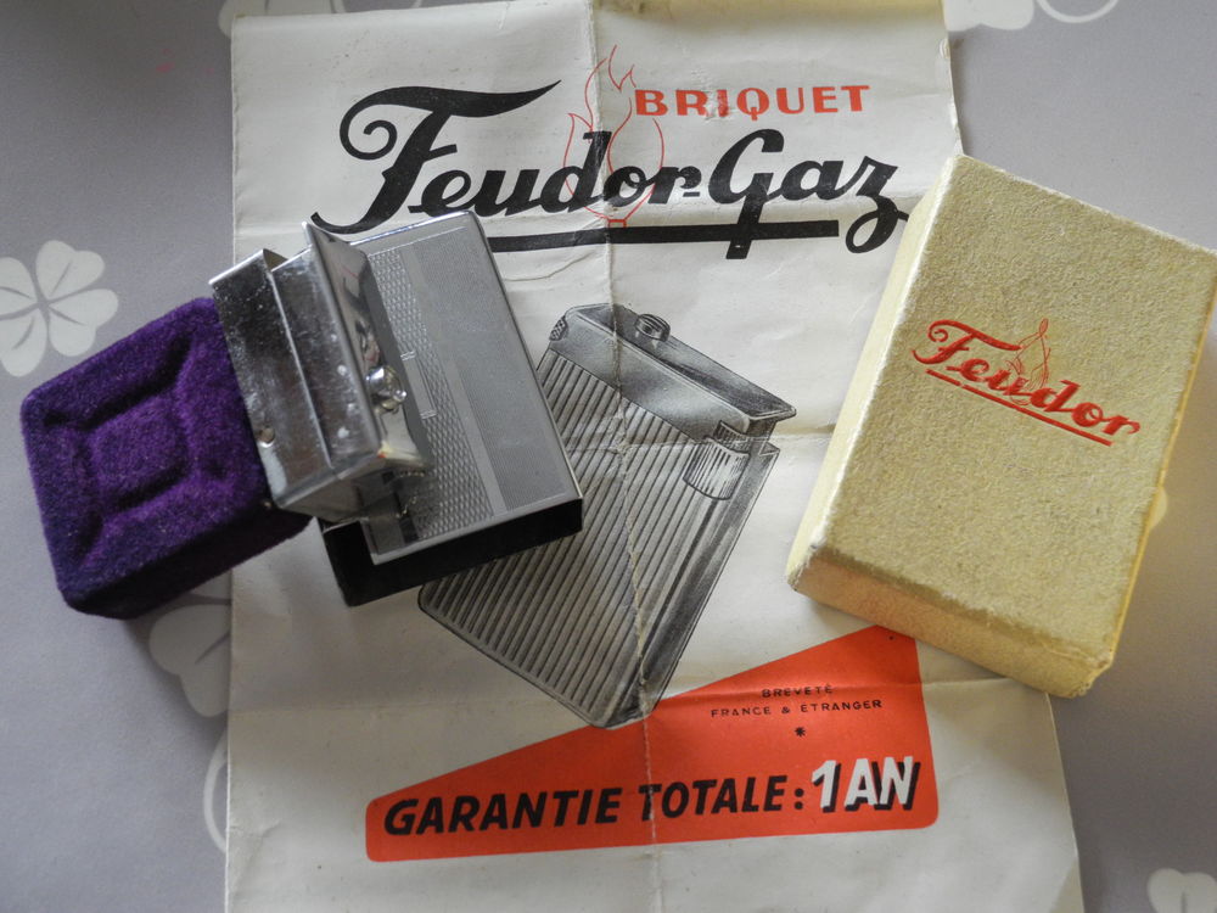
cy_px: 456
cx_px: 608
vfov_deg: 29.1
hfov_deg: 38.2
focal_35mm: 50
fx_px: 1758
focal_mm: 10.7
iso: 400
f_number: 3.5
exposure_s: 1/31.4
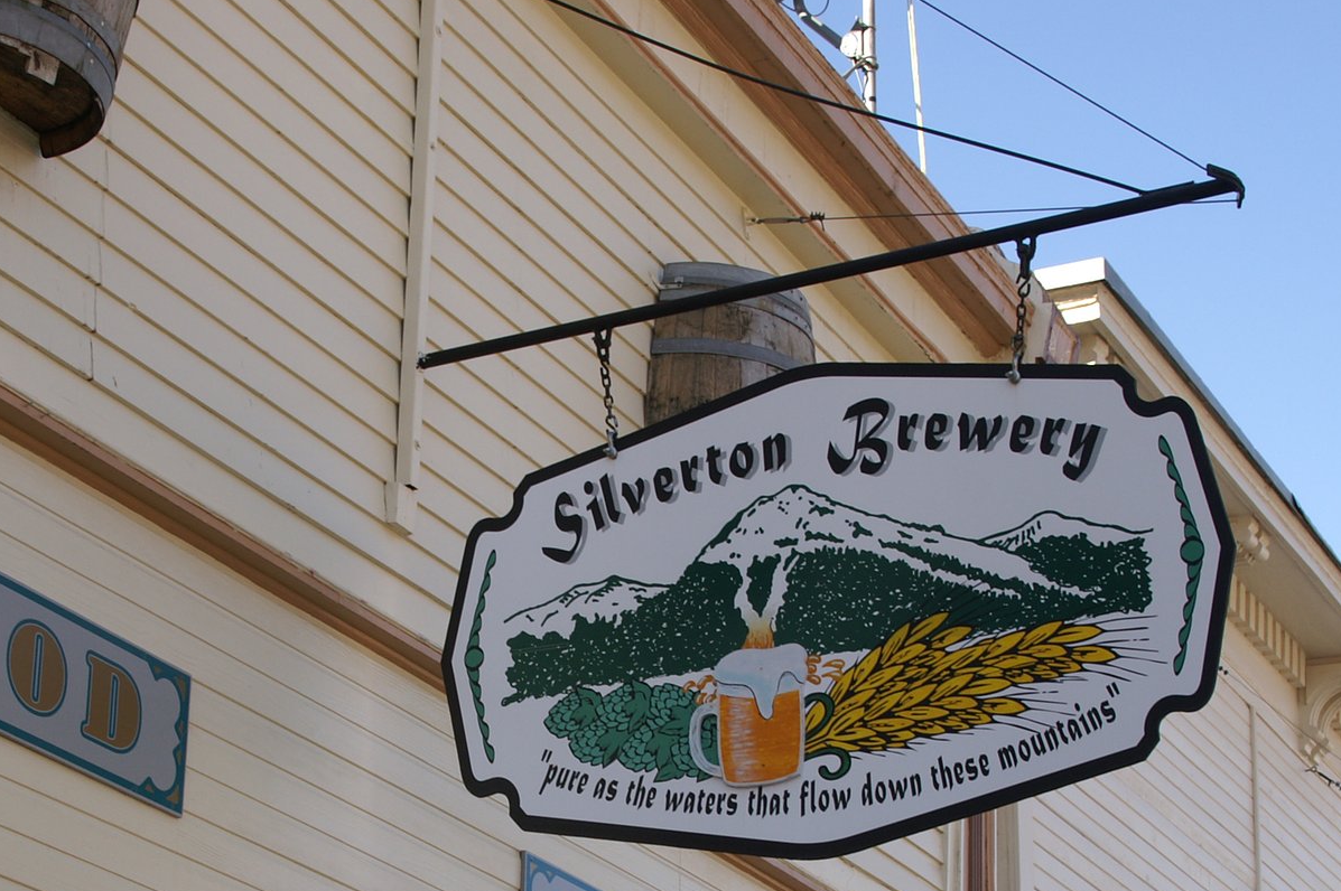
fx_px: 2866
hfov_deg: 26.2
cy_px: 757
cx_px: 477
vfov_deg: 17.5
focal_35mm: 77
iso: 200
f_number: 10
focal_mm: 30
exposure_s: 1/125
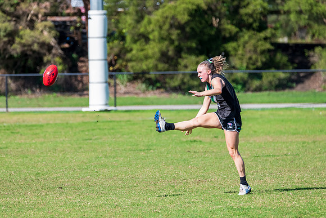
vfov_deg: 2.8
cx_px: 166
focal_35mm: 484
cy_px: 109
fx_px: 4382
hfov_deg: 4.3
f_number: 8
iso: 800
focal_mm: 420
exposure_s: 1/1600
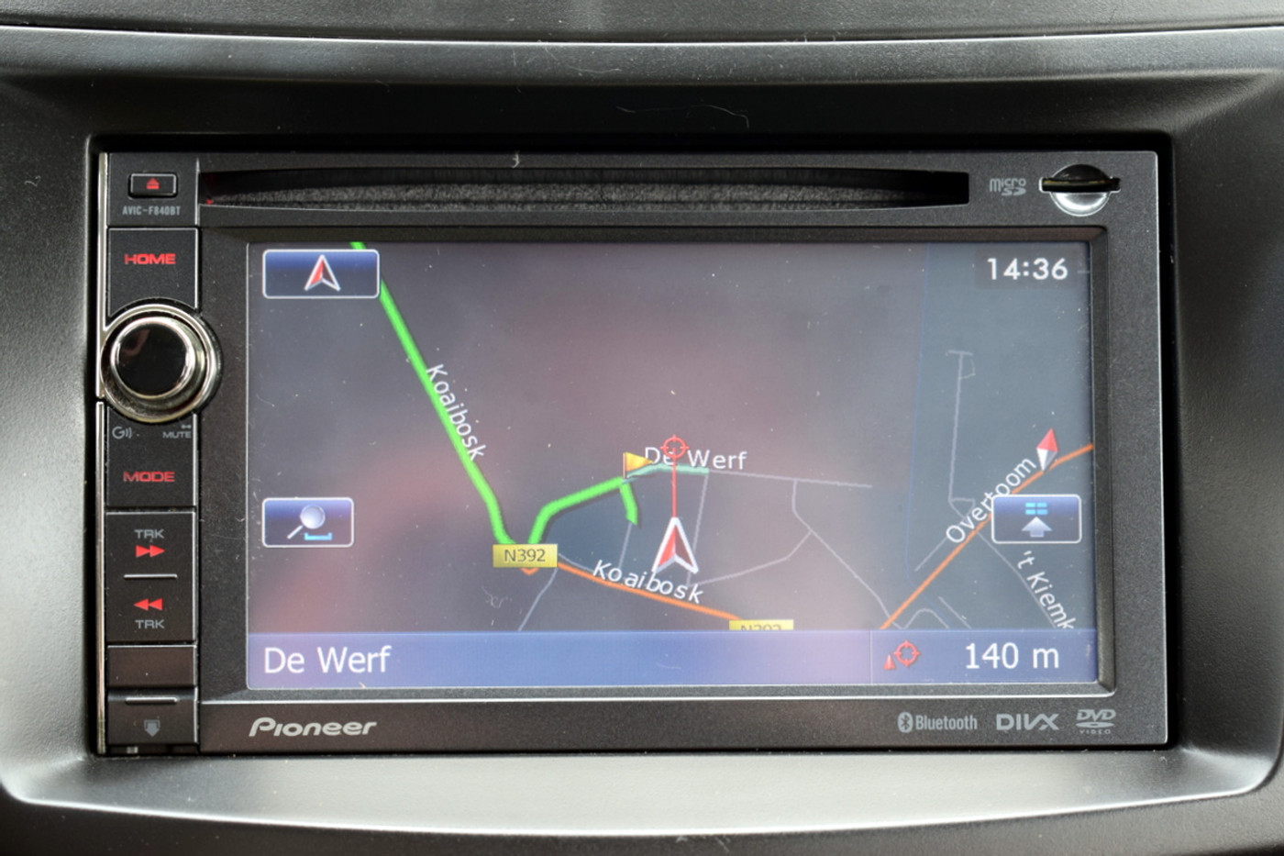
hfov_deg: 28.1
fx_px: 2568
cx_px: 642
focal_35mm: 72
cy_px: 428
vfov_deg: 18.9
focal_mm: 48
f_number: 5.3
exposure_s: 1/60
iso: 450
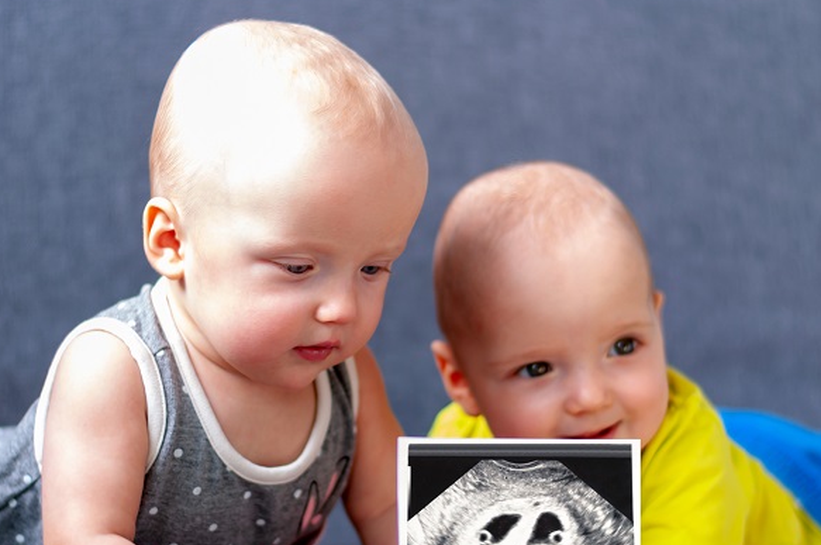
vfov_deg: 13.2
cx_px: 432
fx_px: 2346
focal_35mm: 103
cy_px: 330
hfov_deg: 19.9
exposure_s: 1/125
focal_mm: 50
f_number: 1.8
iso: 200
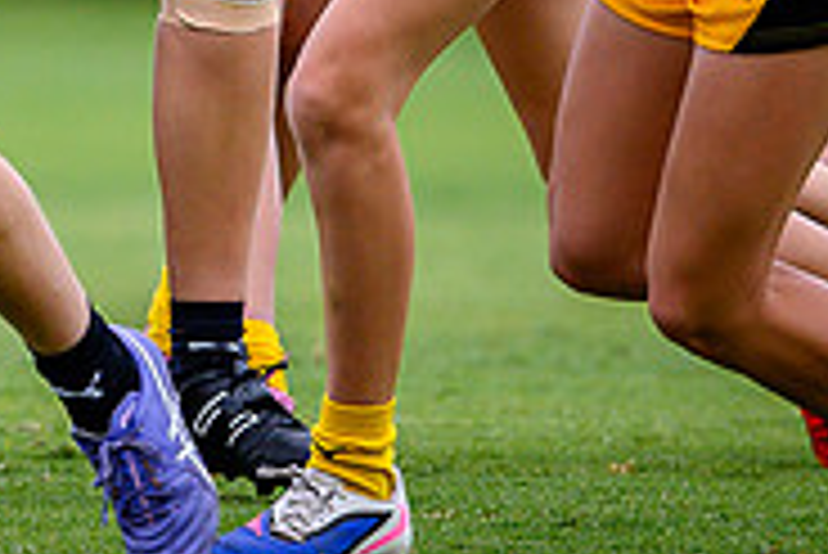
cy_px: -416
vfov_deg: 0.6
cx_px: -460
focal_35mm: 2385
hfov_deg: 0.9
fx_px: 54897
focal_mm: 500
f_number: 4
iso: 1100
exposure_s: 1/1600
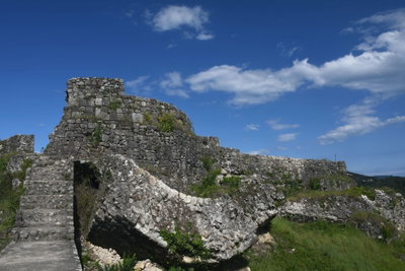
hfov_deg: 60.3
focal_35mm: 31
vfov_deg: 42.4
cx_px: 202
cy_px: 136
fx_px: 349
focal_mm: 21
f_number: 8
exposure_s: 1/200
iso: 100
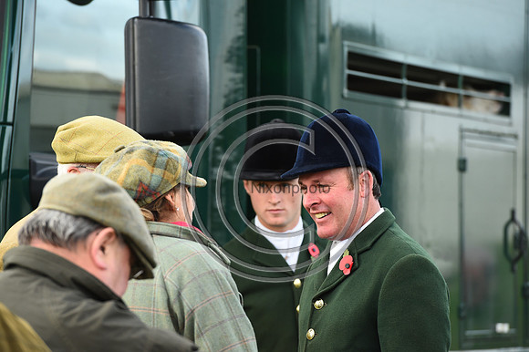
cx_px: 264
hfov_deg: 10.3
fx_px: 2937
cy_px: 176
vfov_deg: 6.9
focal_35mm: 200
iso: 1600
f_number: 5.6
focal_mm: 200
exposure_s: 1/1250
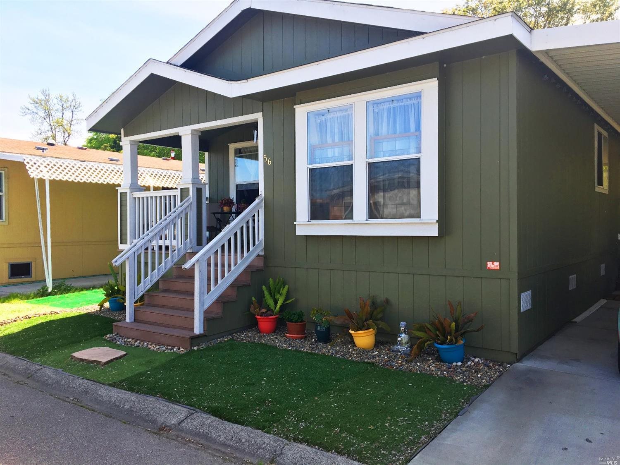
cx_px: 310
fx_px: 519
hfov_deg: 61.7
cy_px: 232
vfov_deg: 48.2
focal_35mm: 29
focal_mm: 4.15
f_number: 2.2
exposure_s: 1/651
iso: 25
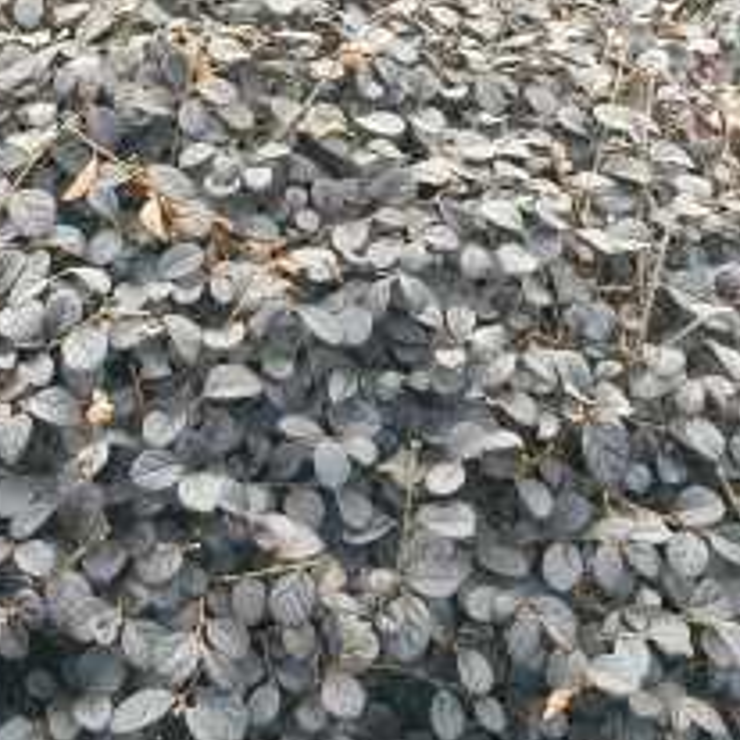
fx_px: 2153
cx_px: 343
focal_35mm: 89
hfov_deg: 19.5
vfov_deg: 19.3
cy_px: 125
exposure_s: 1/590
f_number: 1.8
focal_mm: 4.84
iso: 80
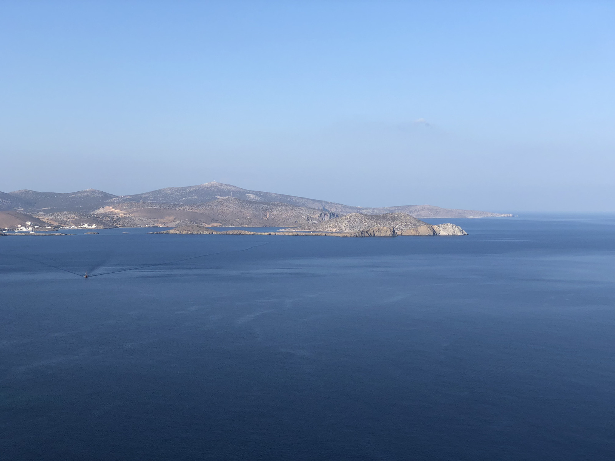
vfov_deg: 28.0
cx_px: 308
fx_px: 924
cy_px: 230
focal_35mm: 52
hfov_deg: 36.8
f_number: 2.4
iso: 16
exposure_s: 1/1021
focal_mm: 6
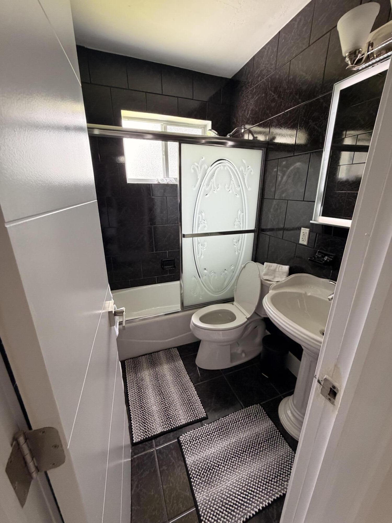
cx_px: 196
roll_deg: +0.8
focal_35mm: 14
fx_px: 211
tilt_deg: -19.5
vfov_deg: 102.1
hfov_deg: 85.7
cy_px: 262
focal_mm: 2.22
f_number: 2.2
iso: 320
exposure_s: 1/106
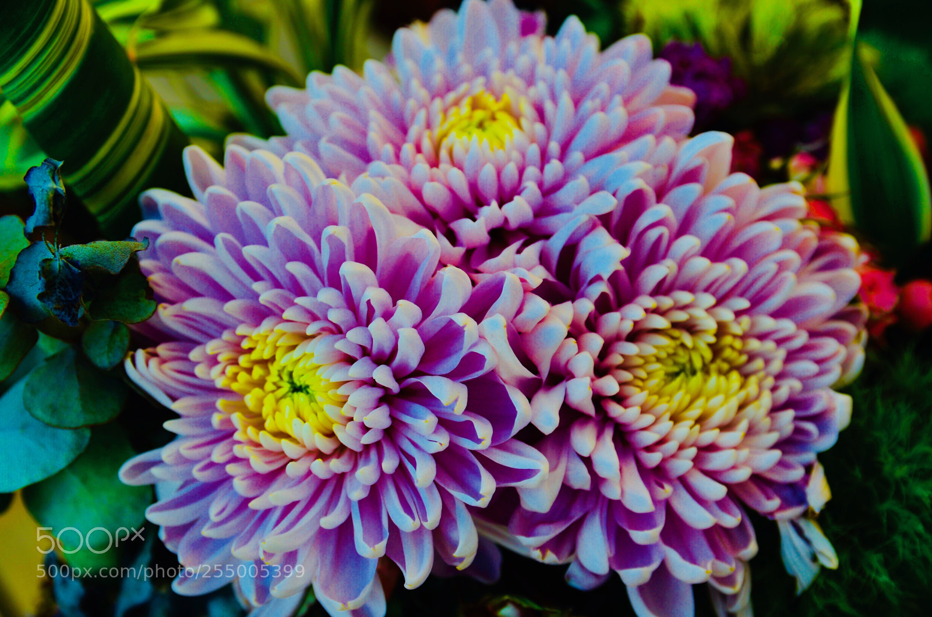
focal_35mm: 69
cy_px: 308
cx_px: 466
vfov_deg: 19.6
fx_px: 1783
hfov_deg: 29.3
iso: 100
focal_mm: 46
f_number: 4.5
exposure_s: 1/400
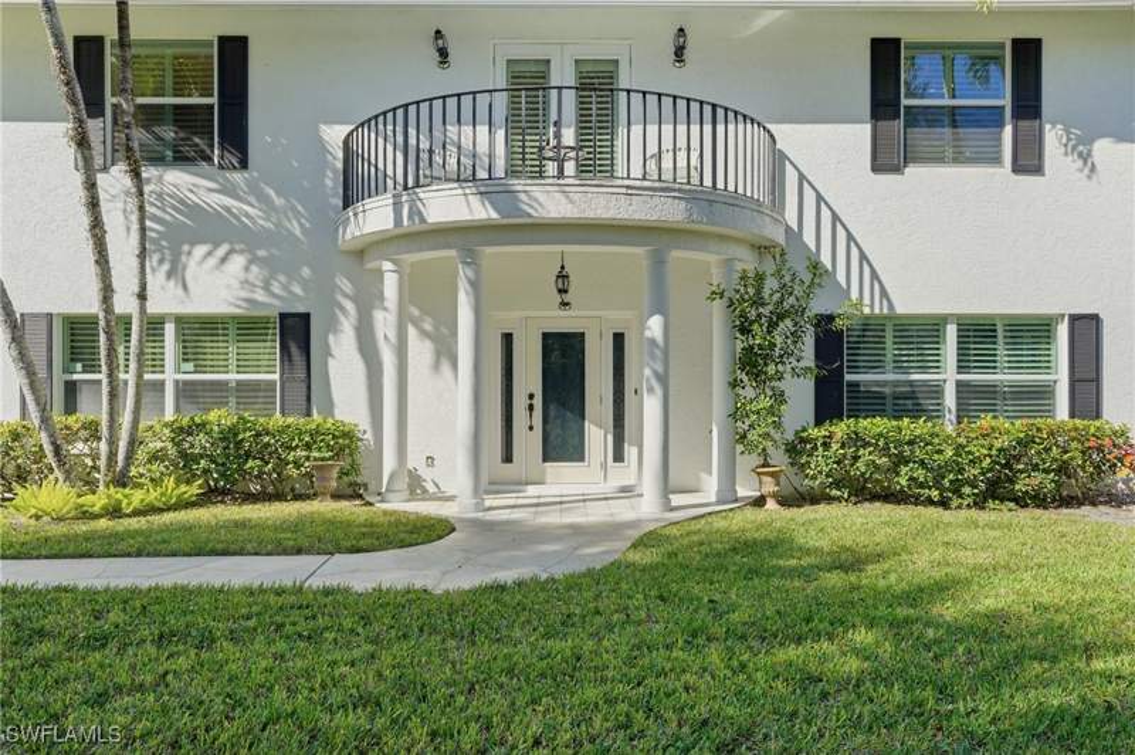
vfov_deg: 49.5
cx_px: 568
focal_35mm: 26
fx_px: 819
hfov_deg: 69.4
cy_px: 378
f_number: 9
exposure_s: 1/3200
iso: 400
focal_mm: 26
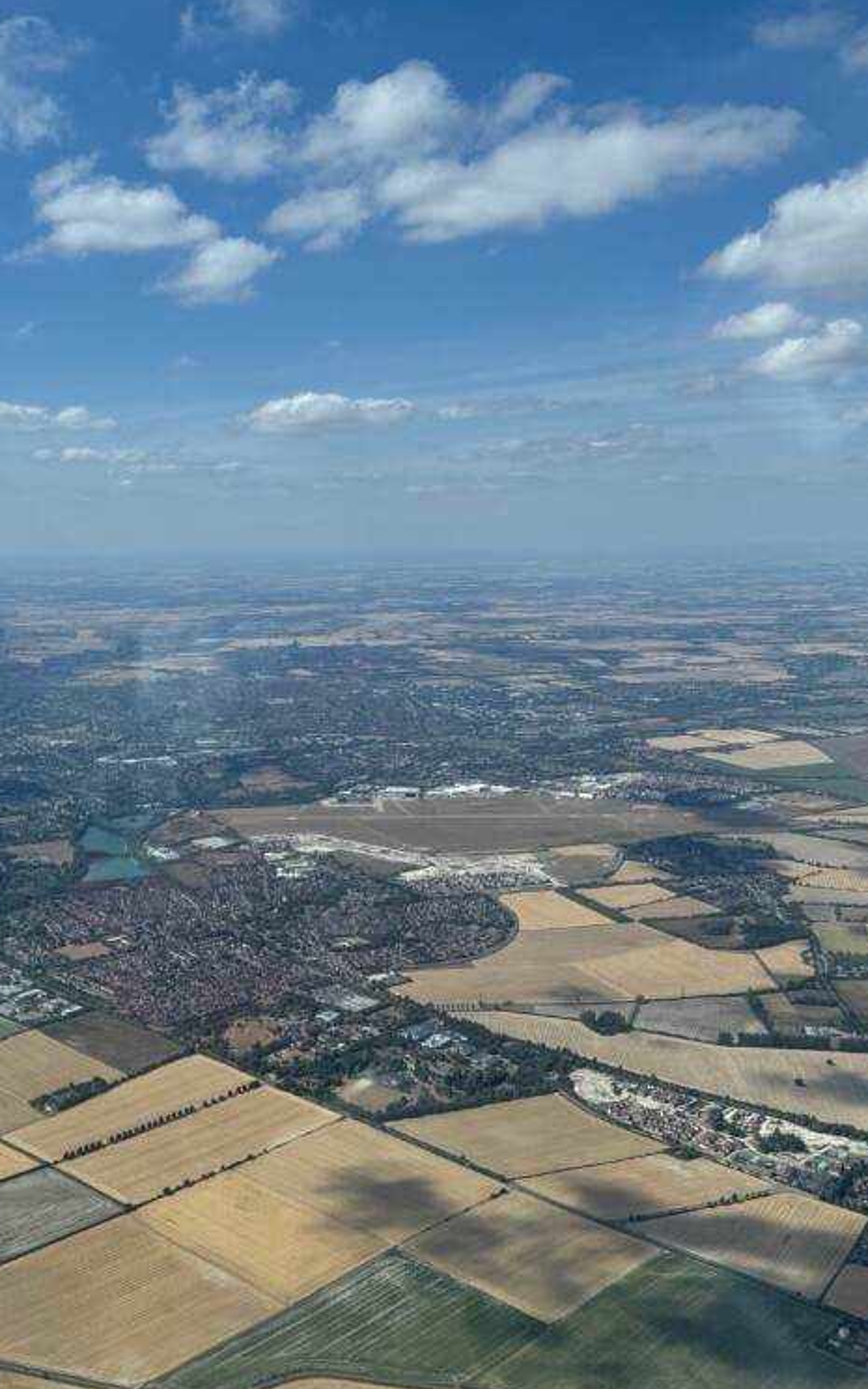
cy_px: 709
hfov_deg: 35.6
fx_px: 1325
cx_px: 239
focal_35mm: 35
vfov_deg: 55.3
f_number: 1.78
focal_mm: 6.76
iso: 80
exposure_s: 1/7092
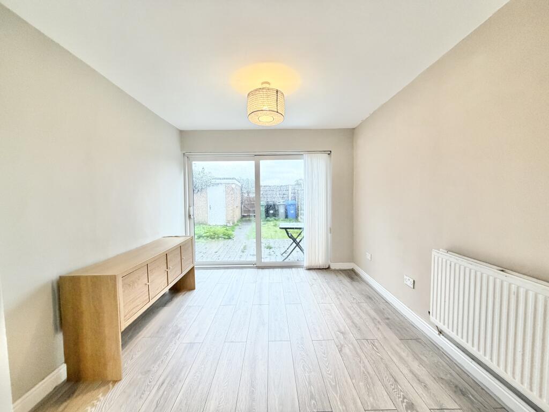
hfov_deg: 102.1
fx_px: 222
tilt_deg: -2.5
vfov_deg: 85.7
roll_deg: +0.4
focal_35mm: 14
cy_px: 206
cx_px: 274
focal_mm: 2.22
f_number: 2.2
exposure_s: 1/50
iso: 400
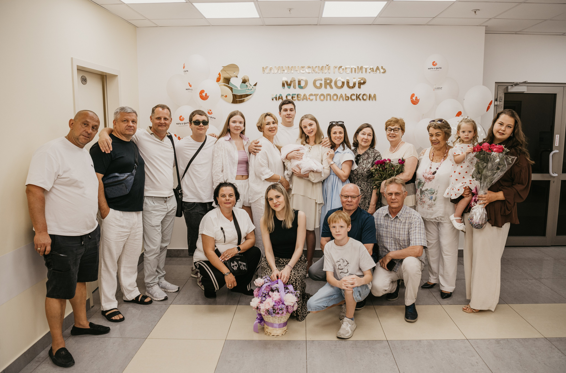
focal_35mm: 26
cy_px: 183
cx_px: 292
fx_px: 402
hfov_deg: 70.3
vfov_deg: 49.8
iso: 400
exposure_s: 1/160
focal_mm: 24
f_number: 4.5
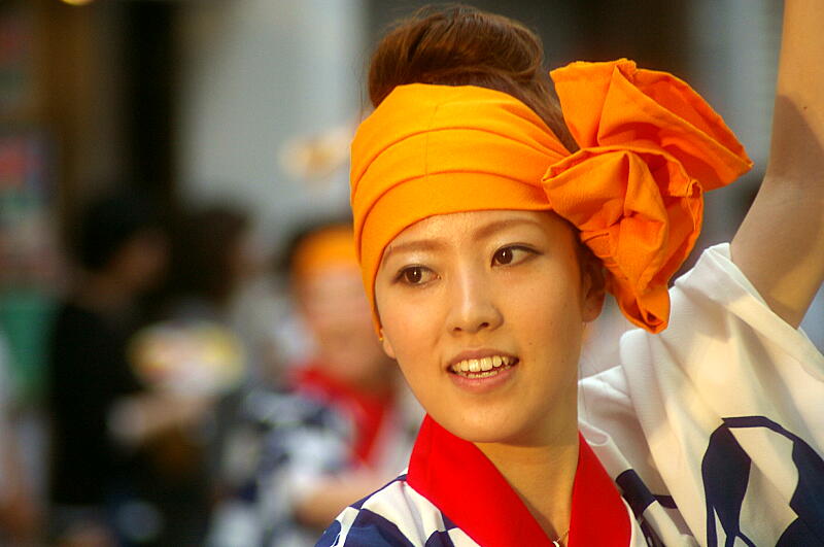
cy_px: 274
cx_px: 412
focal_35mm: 240
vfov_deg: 5.7
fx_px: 5486
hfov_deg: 8.6
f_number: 4.5
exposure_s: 1/180
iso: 400
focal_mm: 160
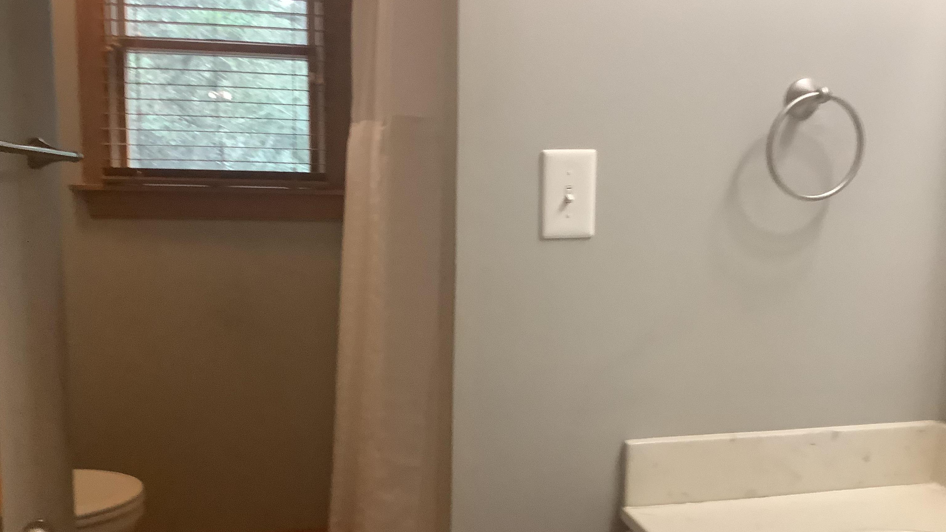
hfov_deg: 58.0
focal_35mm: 34
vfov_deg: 34.6
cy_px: 305
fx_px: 853
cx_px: 474
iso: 250
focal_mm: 3.3
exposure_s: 1/60
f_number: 2.4
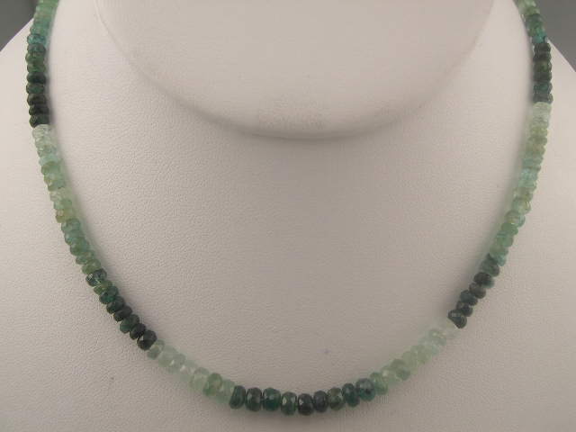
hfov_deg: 49.0
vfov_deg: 37.7
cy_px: 216
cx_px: 288
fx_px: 632
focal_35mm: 38
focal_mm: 8
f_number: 7.6
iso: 100
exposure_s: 1/163
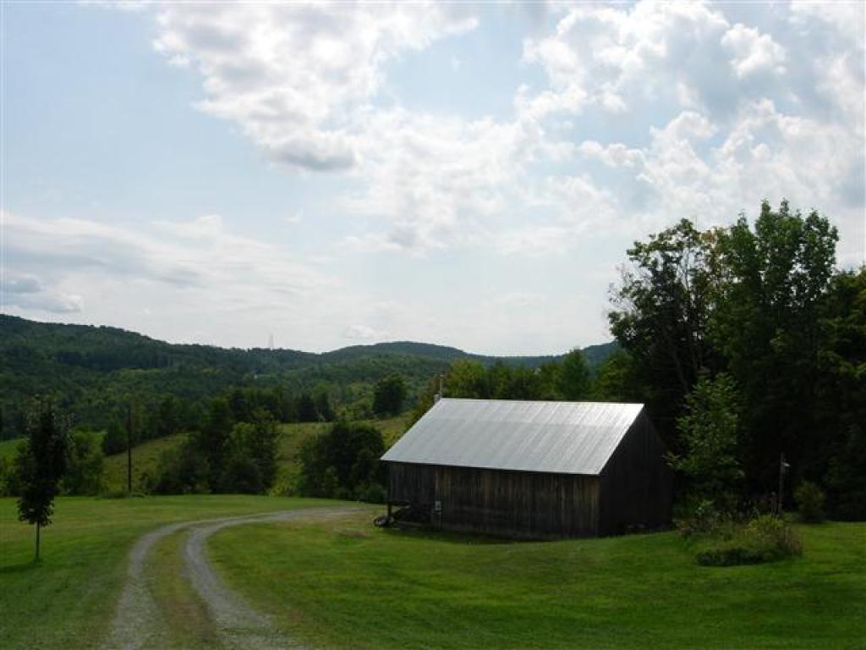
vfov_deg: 37.7
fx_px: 951
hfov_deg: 49.0
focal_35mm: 38
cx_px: 433
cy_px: 325
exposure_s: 1/1253
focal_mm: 7.8
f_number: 4.8
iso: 79
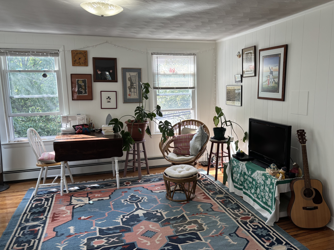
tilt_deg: -9.0
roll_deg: +0.6
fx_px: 270
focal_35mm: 28
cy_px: 124
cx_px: 175
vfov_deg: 49.7
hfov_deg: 63.4
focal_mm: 5.96
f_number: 1.6
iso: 50
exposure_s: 1/120
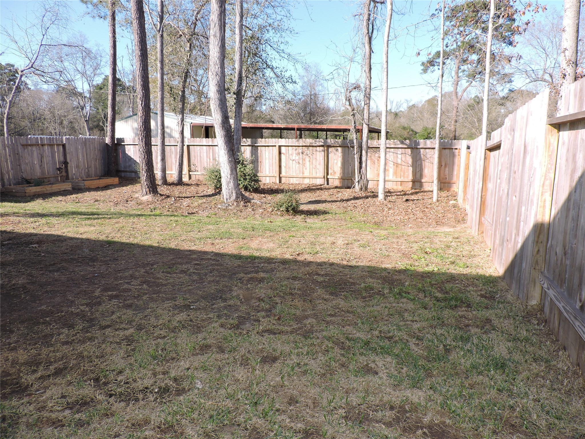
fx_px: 406
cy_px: 220
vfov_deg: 56.8
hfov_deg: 71.6
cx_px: 292
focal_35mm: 24
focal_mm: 4.3
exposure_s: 1/500
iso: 100
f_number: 3
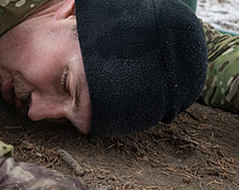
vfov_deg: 18.8
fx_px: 572
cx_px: 30
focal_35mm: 81
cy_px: 51
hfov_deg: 23.1
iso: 2800
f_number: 4
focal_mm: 30
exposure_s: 1/800
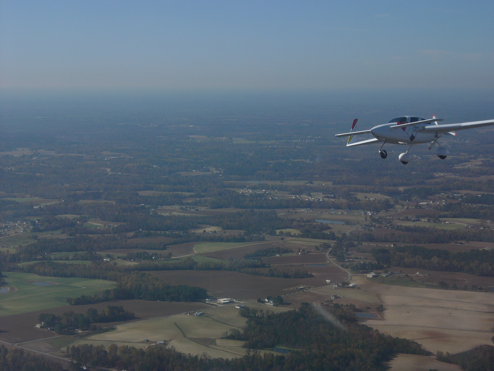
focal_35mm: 90
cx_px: 247
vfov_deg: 16.4
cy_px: 186
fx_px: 1284
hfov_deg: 21.8
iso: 100
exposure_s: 1/2000
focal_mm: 22.5
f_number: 4.8
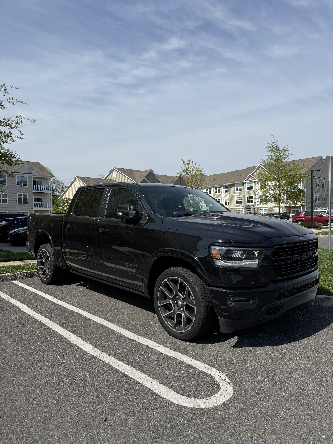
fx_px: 308
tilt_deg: -1.4
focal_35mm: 24
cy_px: 222
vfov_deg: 71.6
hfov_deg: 56.8
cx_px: 166
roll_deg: +1.3
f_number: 1.78
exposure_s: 1/6711
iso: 80
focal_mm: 6.76
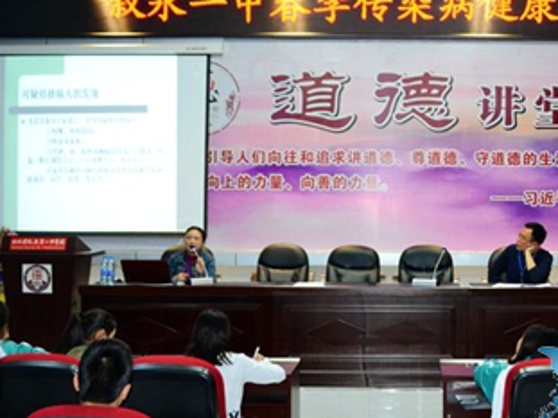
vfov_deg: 28.5
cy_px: 166
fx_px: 822
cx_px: 409
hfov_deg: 36.7
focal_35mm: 51
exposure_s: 1/60
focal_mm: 22
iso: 1250
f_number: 3.8
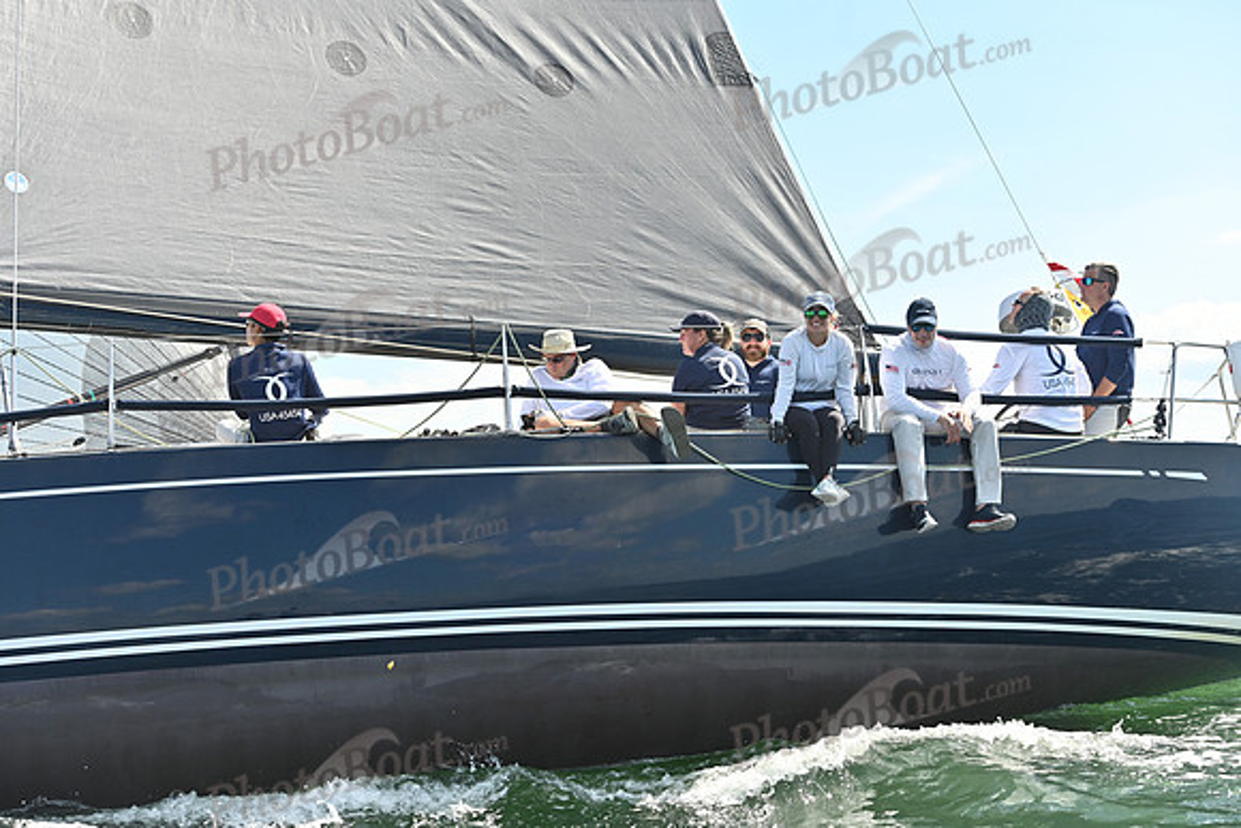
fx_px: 2414
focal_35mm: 70
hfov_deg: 28.8
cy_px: 414
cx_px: 620
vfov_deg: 19.5
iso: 250
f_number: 6.3
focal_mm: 70
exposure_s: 1/1000
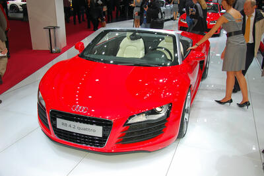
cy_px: 88
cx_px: 132
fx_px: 264
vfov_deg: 36.8
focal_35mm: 36
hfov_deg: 53.2
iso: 200
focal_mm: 24
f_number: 5.6
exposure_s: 1/125
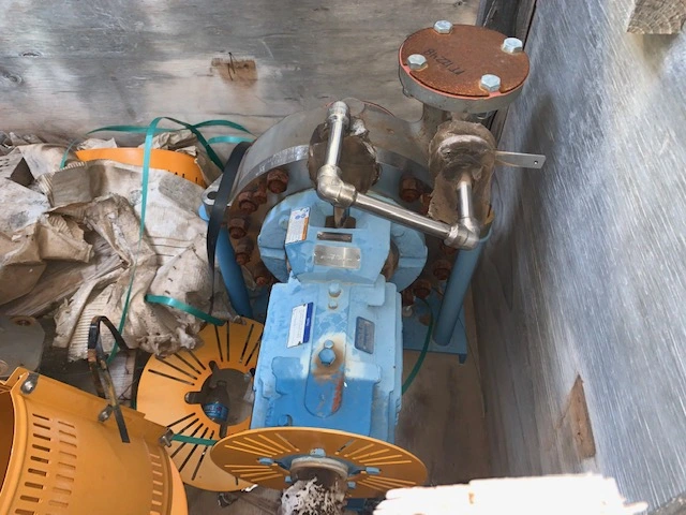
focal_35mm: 26
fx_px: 515
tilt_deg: -50.6
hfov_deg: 67.3
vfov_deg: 53.1
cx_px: 343
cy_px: 258
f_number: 1.8
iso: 100
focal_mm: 4.25
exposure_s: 1/17
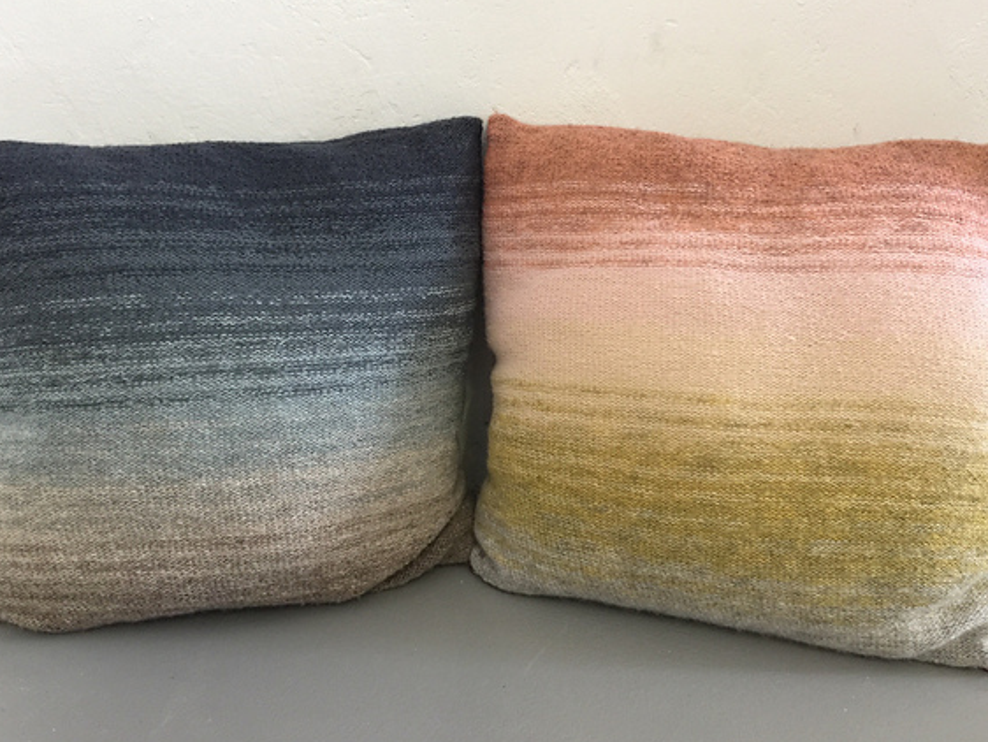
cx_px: 482
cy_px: 341
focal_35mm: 33
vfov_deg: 42.9
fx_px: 942
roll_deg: +0.1
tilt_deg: -21.2
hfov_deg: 55.3
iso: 125
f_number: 2.2
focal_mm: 4.15
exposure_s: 1/8
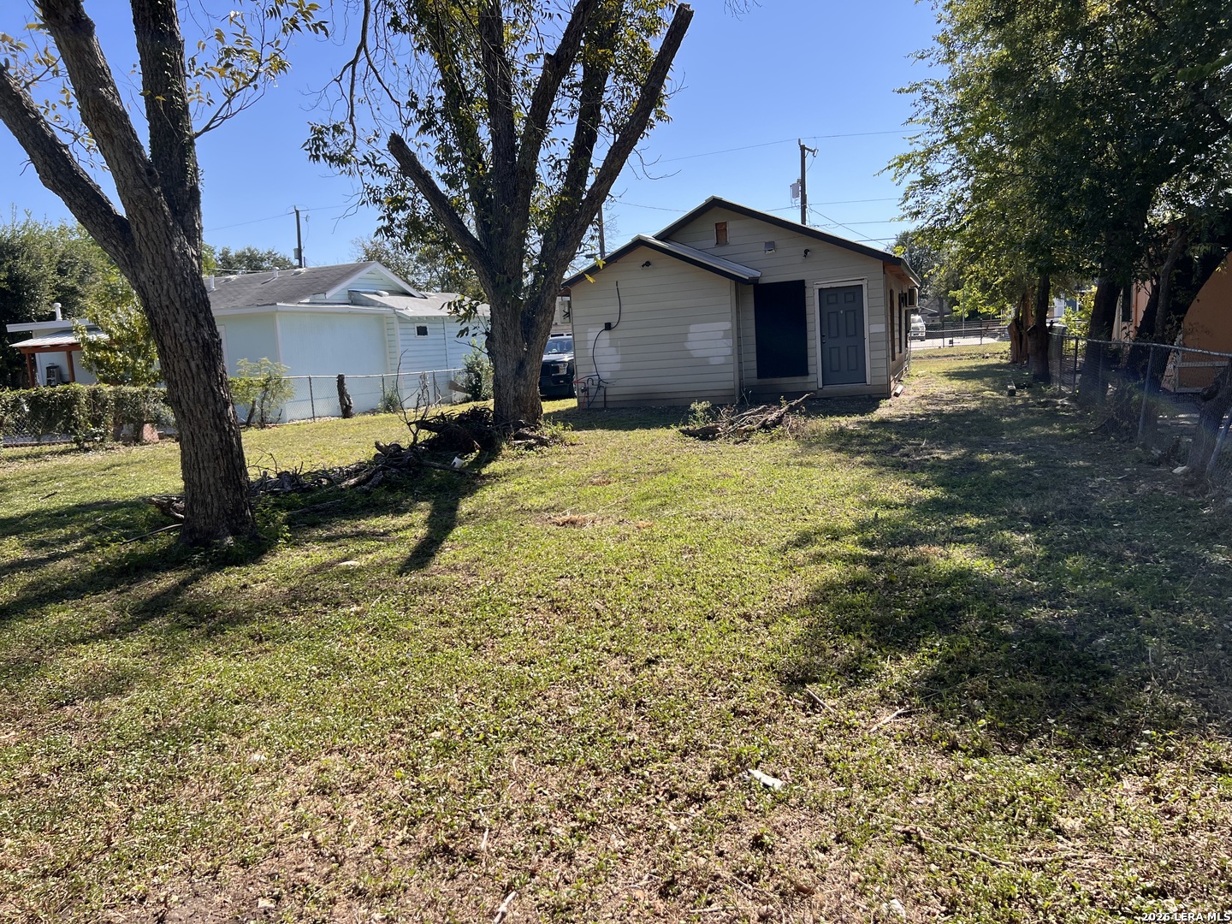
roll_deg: +3.7
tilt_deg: -7.7
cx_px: 616
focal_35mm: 26
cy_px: 462
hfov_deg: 67.3
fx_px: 925
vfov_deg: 53.1
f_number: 1.5
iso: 50
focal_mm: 5.7
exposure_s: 1/1972
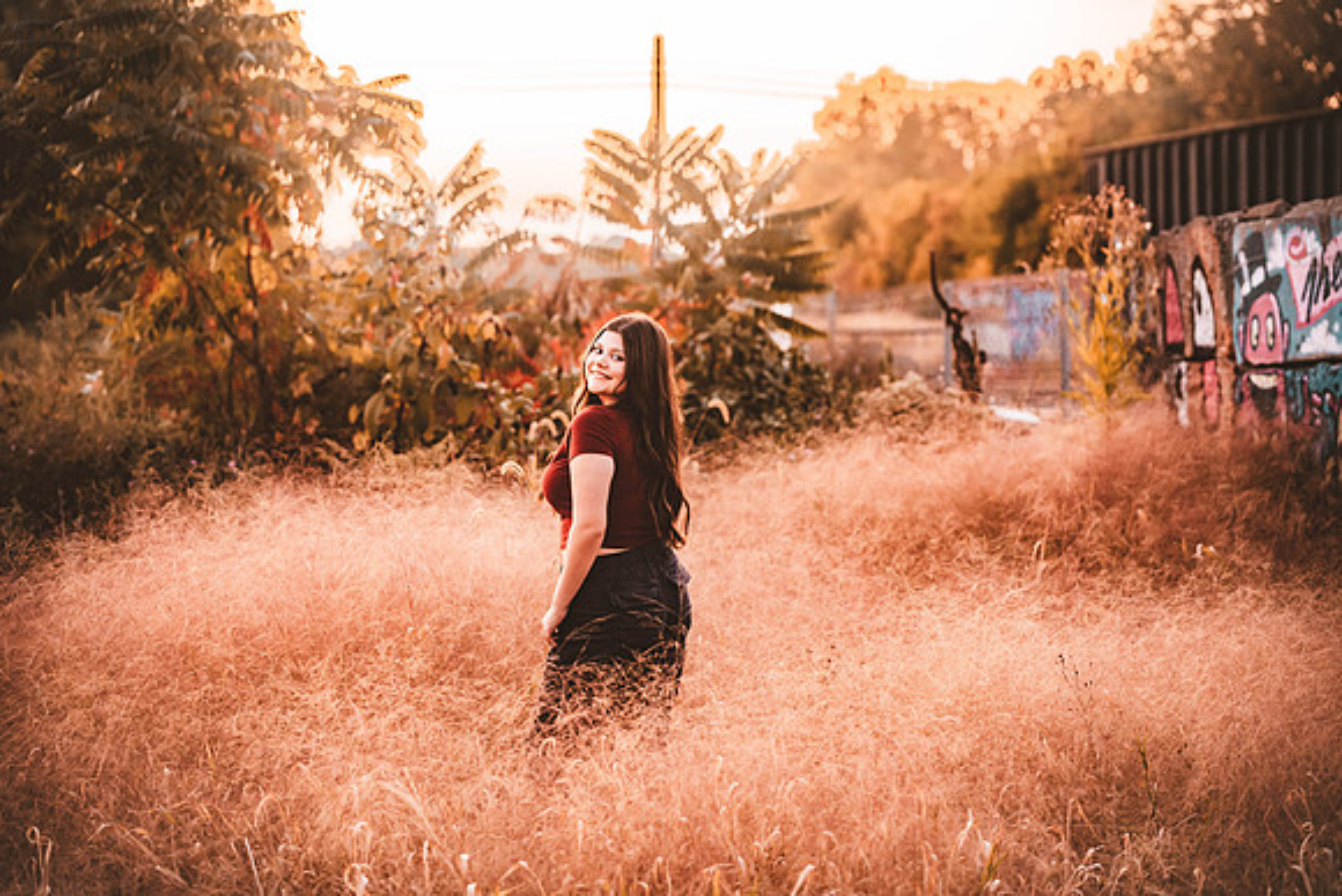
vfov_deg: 14.9
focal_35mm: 92
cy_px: 448
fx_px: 3430
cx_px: 671
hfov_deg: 22.1
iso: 1000
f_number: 2.8
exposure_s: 1/100
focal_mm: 92
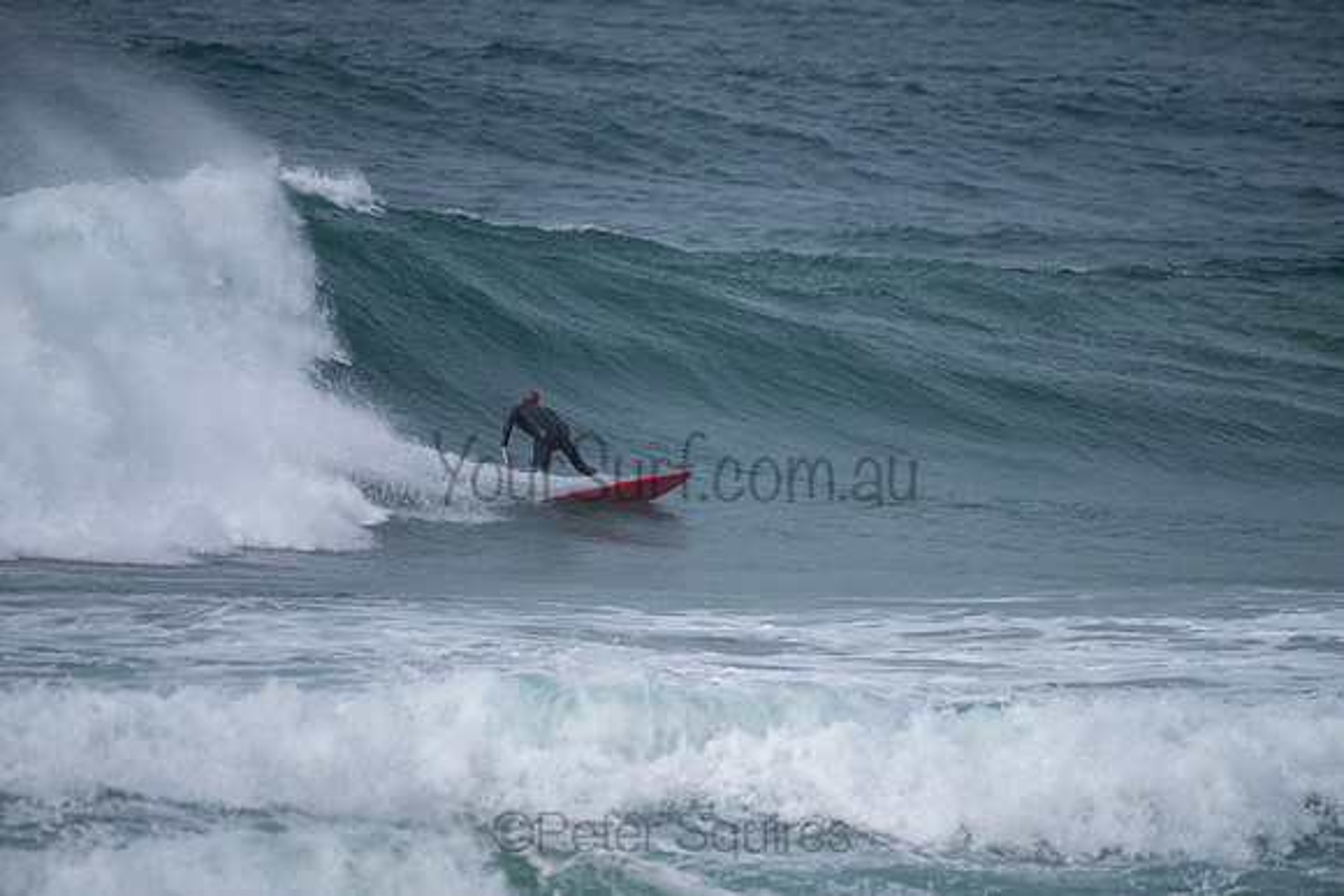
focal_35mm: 539
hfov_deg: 3.8
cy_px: 448
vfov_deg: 2.6
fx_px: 20111
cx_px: 672
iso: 90
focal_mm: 500
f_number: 5.6
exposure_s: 1/1000
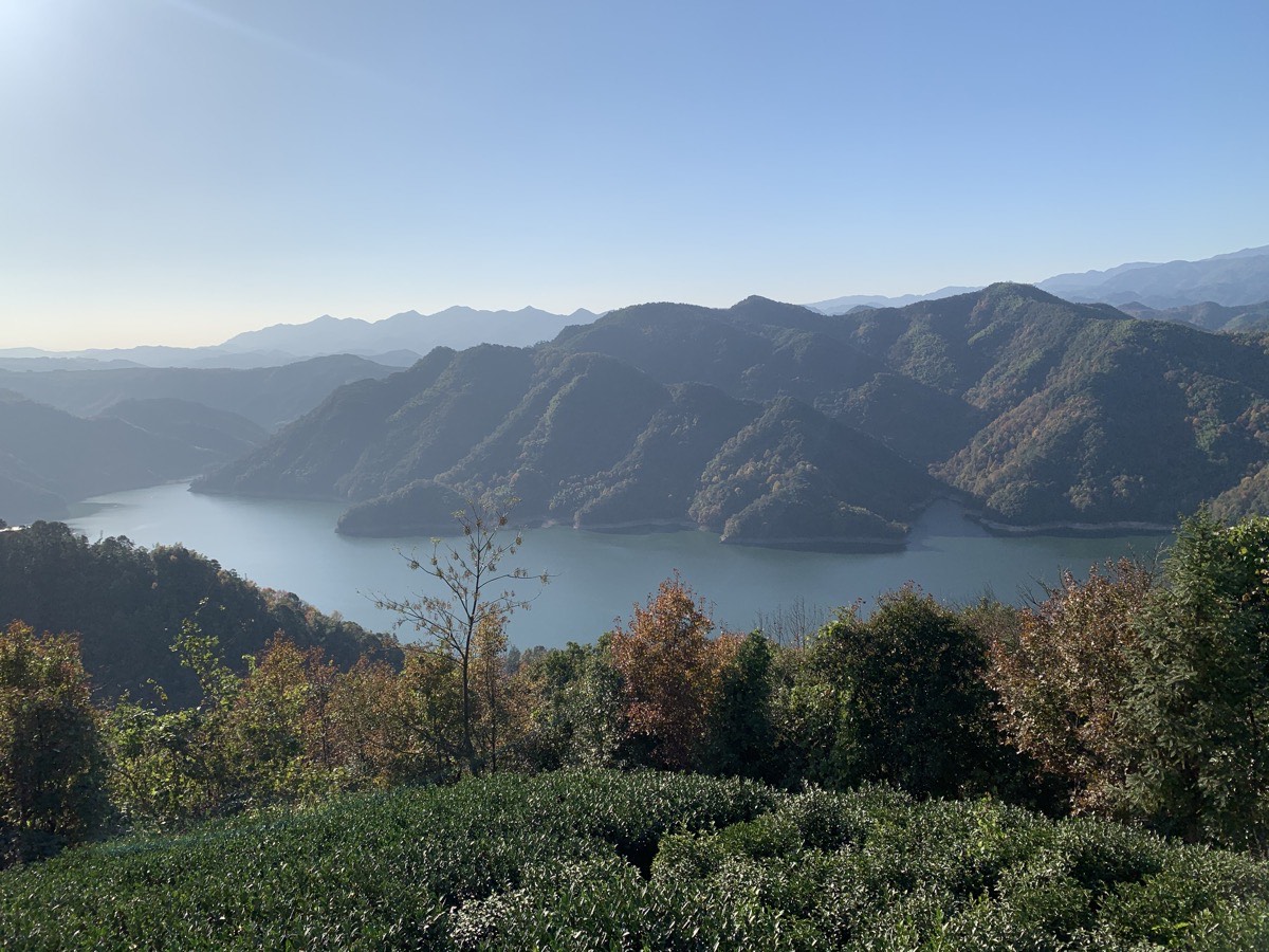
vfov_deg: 53.1
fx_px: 953
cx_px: 634
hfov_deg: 67.3
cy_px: 476
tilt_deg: -8.3
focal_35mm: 26
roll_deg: +2.1
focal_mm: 4.25
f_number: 1.8
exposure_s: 1/3788
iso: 25
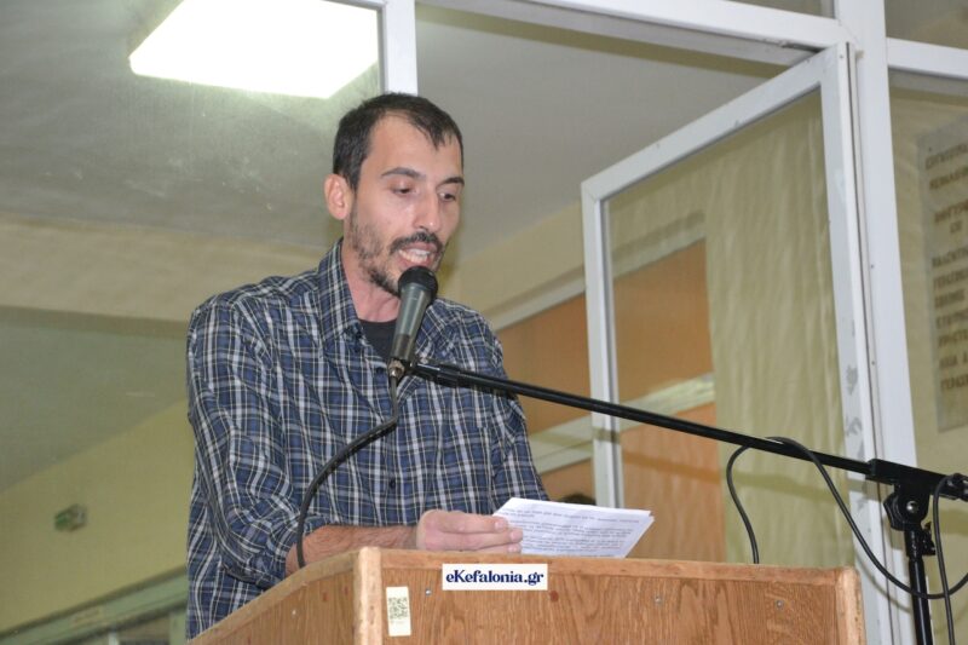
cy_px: 322
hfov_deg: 23.4
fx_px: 2339
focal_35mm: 87
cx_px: 484
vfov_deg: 15.7
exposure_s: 1/60
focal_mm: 58
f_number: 5
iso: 3200
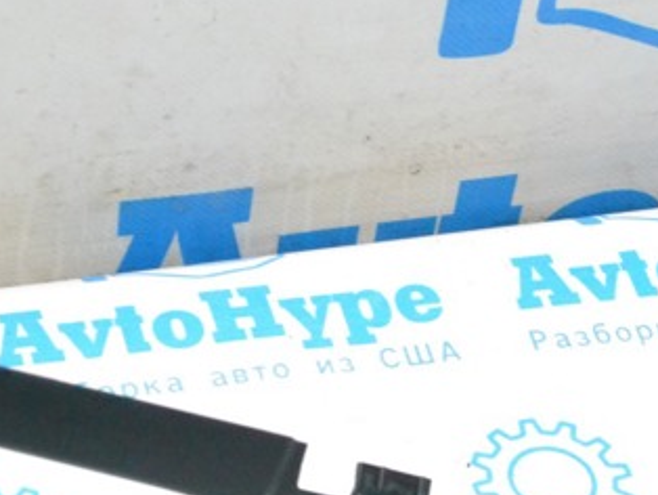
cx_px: 249
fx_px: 2682
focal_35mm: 141
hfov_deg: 14.0
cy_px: 401
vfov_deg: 10.5
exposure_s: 1/125
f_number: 10
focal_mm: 48
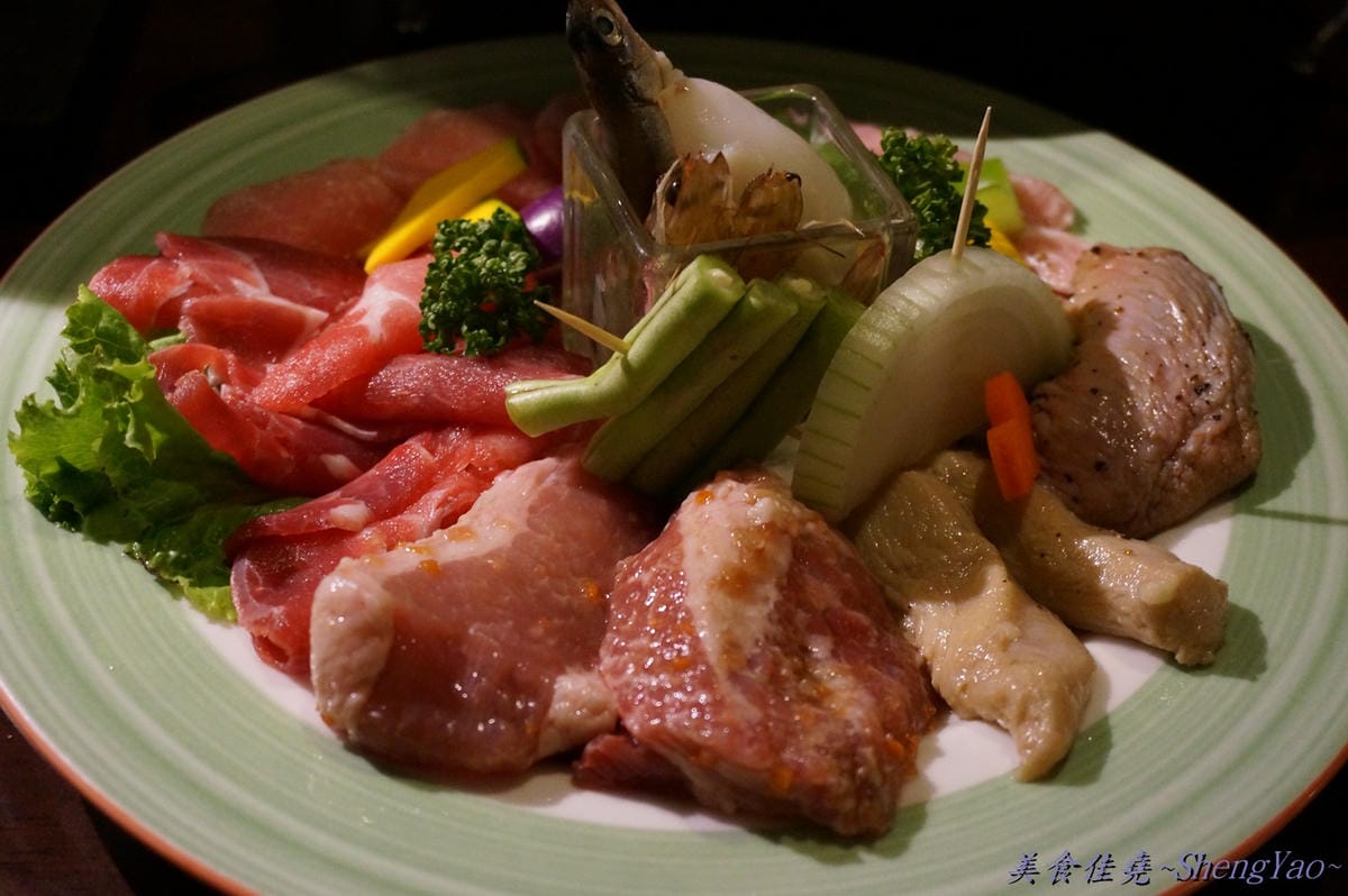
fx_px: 1796
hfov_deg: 41.1
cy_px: 448
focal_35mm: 48
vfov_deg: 28.0
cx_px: 674
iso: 3200
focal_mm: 32
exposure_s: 1/80
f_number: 5
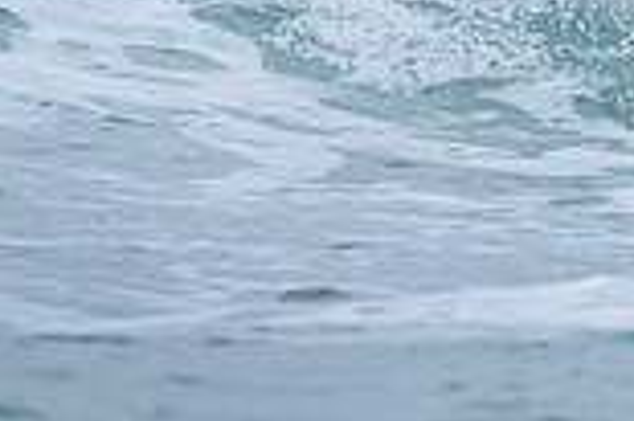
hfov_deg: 0.9
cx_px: 920
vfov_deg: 0.6
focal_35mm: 2295
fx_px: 40374
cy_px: -218
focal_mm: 500
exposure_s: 1/2000
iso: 1400
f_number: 5.6
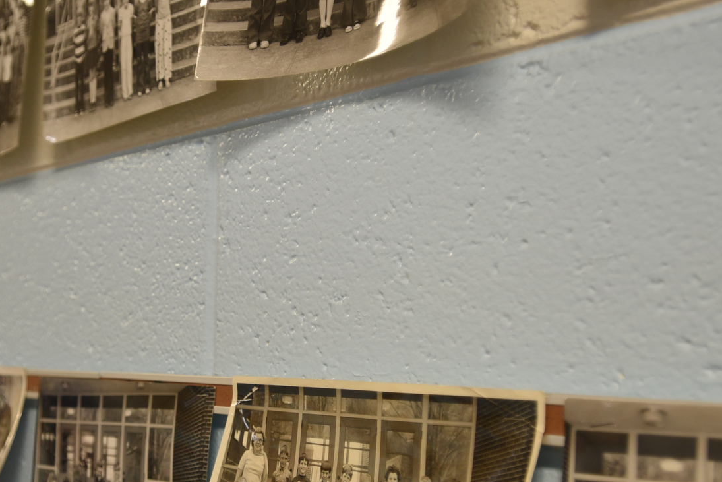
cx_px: 217
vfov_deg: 23.8
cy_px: 290
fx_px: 1144
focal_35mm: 57
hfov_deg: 34.6
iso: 500
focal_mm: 26
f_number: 2.8
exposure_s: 1/80
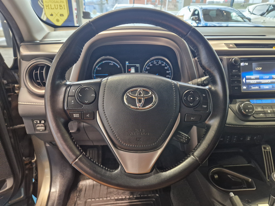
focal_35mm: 23
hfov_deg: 73.9
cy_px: 103
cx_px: 138
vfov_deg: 58.9
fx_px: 183
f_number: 1.8
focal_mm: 5.4
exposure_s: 1/100
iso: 400
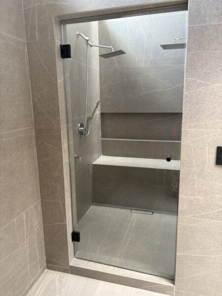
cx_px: 111
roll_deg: -0.7
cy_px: 148
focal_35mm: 26
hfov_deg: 53.1
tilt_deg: -10.5
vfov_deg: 67.3
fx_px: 222
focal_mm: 5.96
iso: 160
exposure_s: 1/60
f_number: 1.6
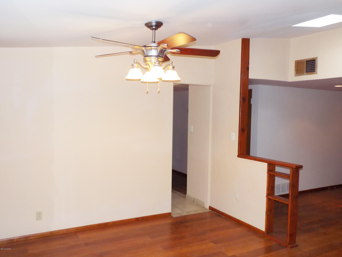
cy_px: 128
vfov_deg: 46.8
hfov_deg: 60.0
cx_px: 171
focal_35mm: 30
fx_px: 296
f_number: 3.3
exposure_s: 1/30
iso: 250
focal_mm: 5.3
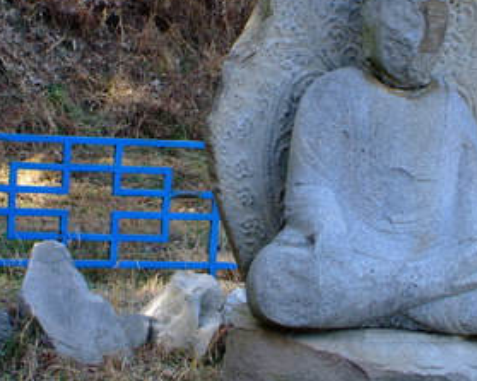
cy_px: 196
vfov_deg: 15.5
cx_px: 317
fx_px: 1397
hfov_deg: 19.3
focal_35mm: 99
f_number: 4
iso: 100
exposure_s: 1/60
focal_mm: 28
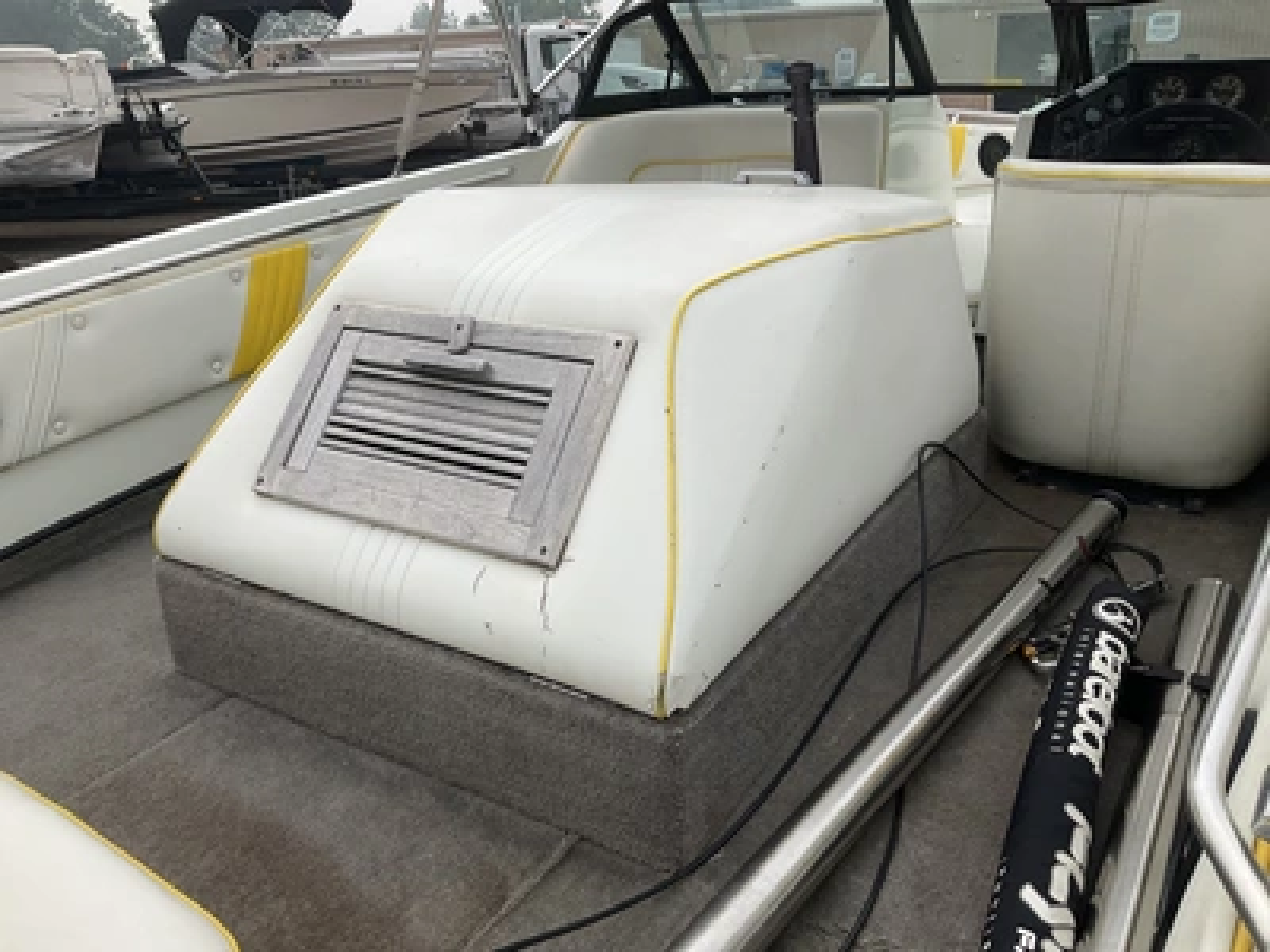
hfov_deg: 61.7
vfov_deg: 48.2
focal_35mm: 29
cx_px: 635
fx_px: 1064
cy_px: 476
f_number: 1.8
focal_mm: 3
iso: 25
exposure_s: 1/1577
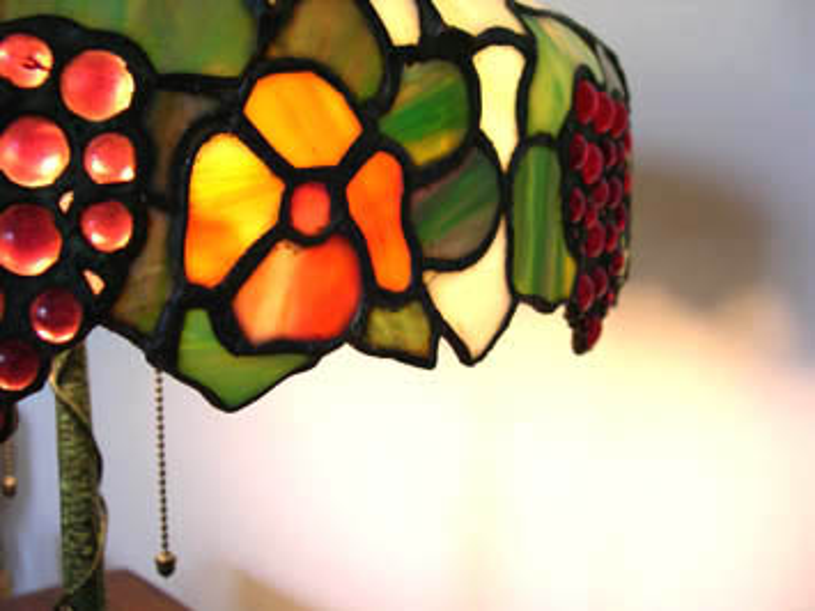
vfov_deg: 37.7
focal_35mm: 38
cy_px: 306
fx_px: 894
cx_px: 408
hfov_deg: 49.0
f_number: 2.8
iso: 100
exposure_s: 1/34.4
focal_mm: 8
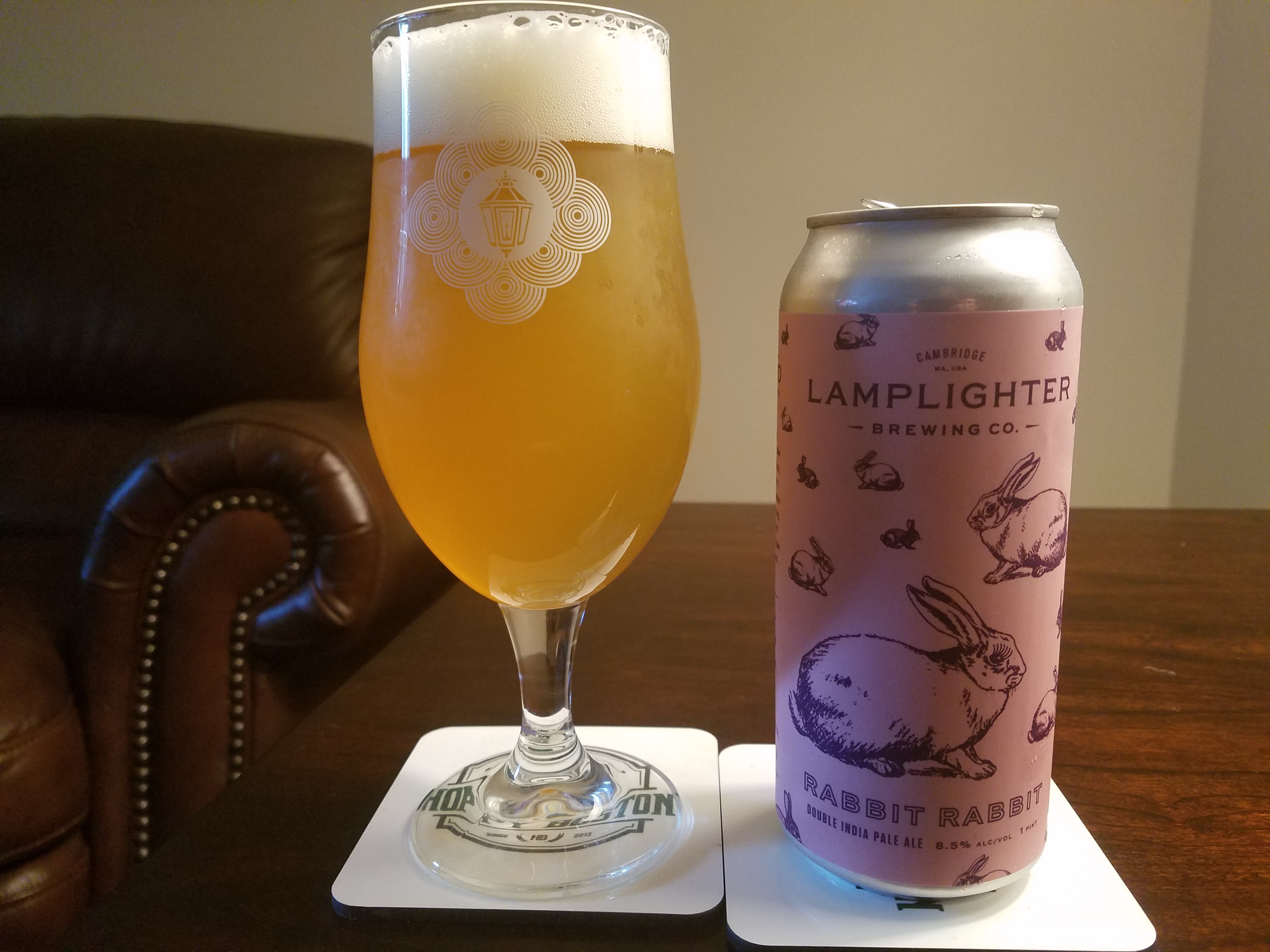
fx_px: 954
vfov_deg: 53.1
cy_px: 476
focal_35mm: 26
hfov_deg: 67.3
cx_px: 635
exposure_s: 1/17
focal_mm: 4.2
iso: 200
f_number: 1.7
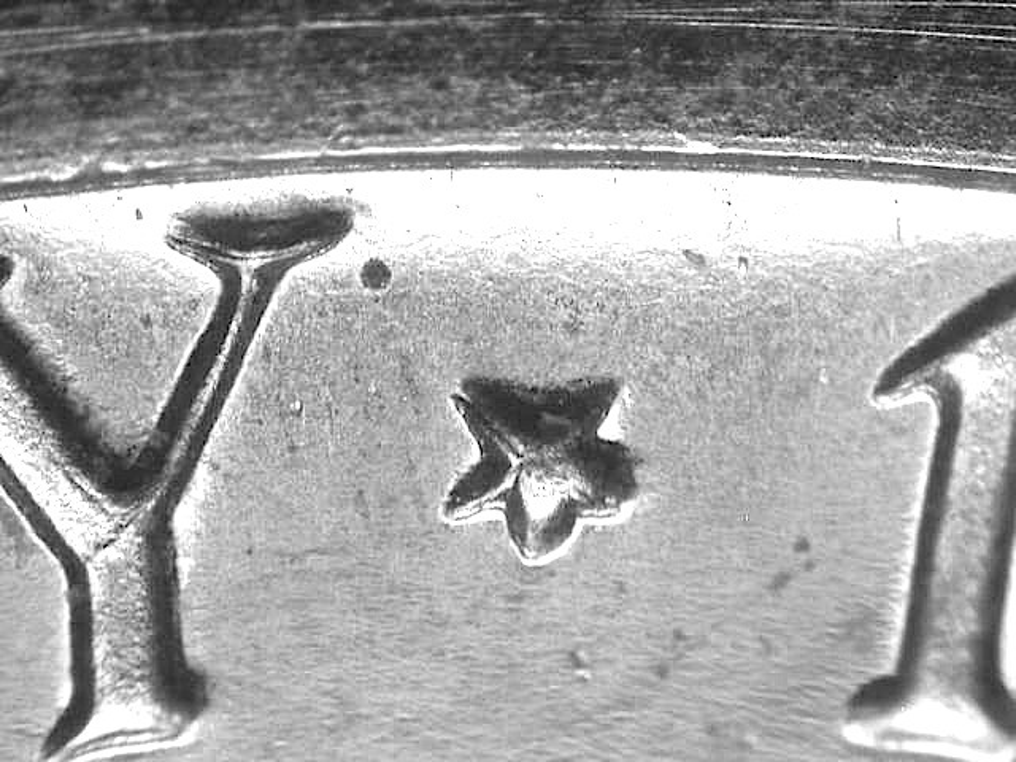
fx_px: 4520
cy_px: 381
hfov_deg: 12.8
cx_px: 508
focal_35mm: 154
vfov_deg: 9.6
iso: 100
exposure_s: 1/13.6
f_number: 5.1
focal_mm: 32
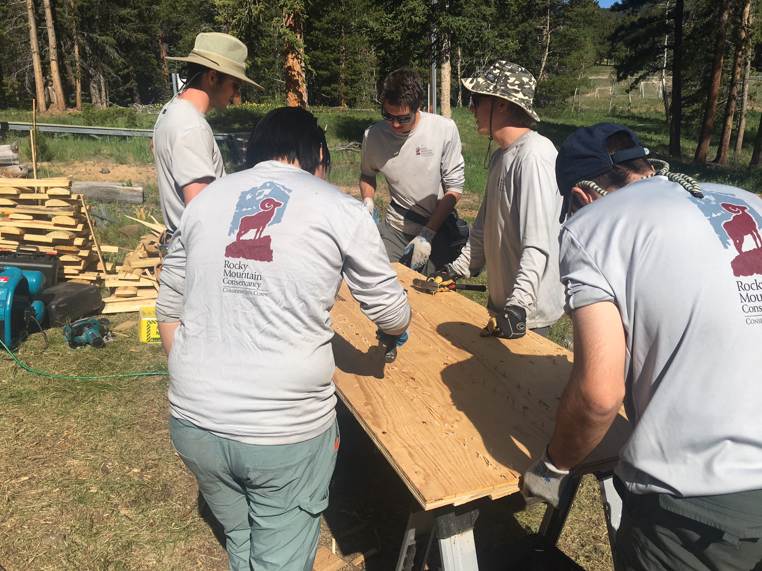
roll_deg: +0.6
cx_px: 381
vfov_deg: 48.2
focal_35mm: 29
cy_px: 286
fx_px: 638
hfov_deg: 61.7
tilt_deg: -14.8
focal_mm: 4.15
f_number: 2.2
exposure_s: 1/2481
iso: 25
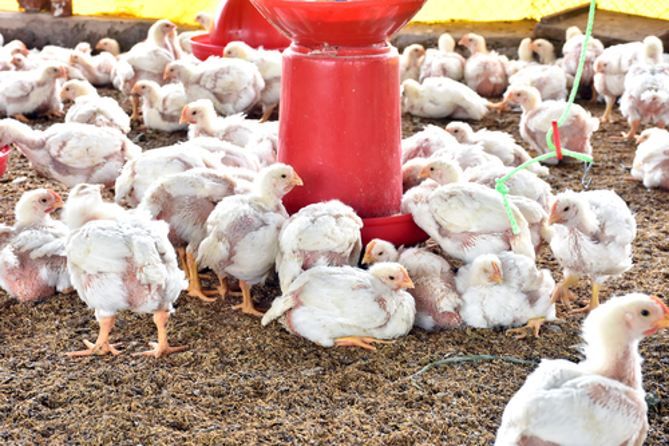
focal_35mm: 78
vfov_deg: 17.5
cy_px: 223
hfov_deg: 26.0
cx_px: 334
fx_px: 1449
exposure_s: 1/80
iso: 500
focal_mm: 52
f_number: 7.1
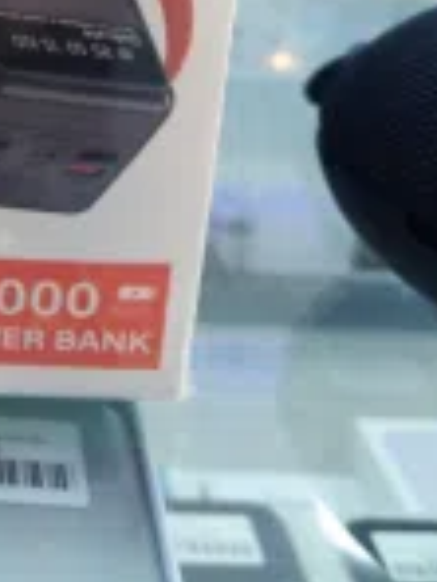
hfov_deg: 21.1
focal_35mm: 65
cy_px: 24
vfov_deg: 28.3
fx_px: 1094
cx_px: -79
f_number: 1.8
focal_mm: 5.23
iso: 100
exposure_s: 1/100
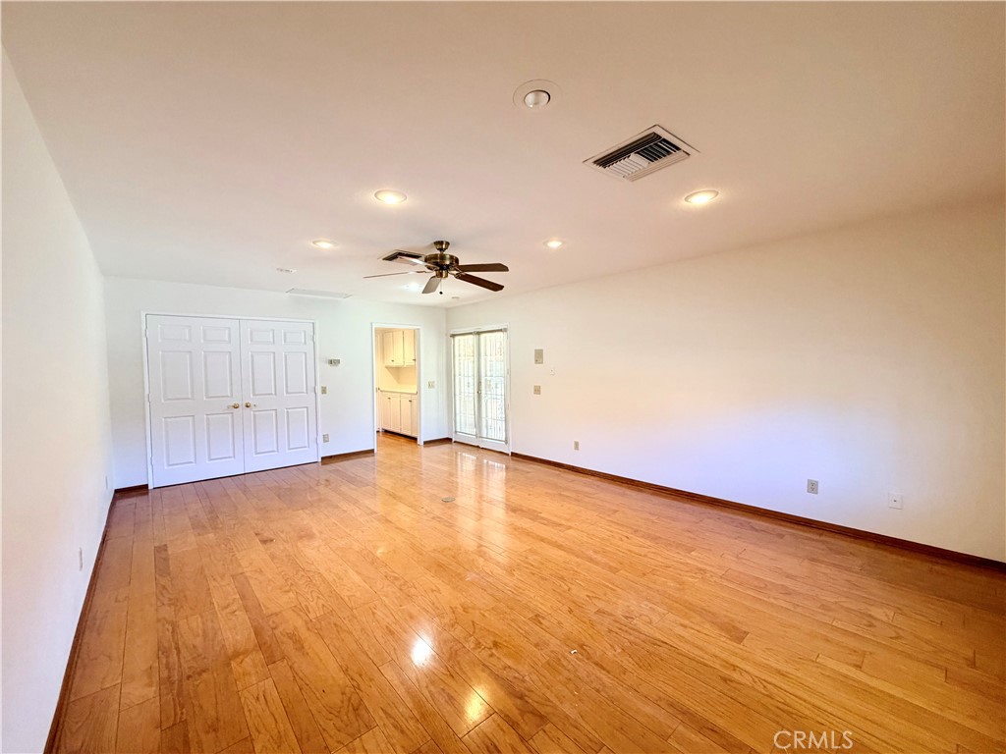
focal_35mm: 14
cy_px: 377
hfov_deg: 102.1
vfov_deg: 85.7
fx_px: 407
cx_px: 503
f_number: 2.2
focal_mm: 2.22
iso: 200
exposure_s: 1/60
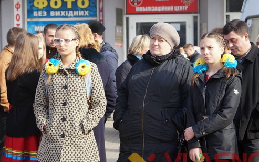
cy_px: 90
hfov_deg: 16.0
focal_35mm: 130
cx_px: 96
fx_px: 918
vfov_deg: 10.1
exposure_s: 1/160
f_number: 5.6
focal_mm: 60
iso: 160
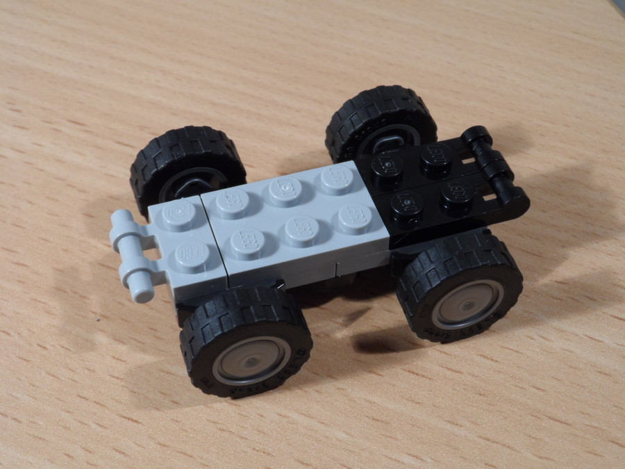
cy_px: 234
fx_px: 1119
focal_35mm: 62
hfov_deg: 31.2
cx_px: 312
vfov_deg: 23.7
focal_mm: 10.2
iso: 200
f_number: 4.2
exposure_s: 1/20
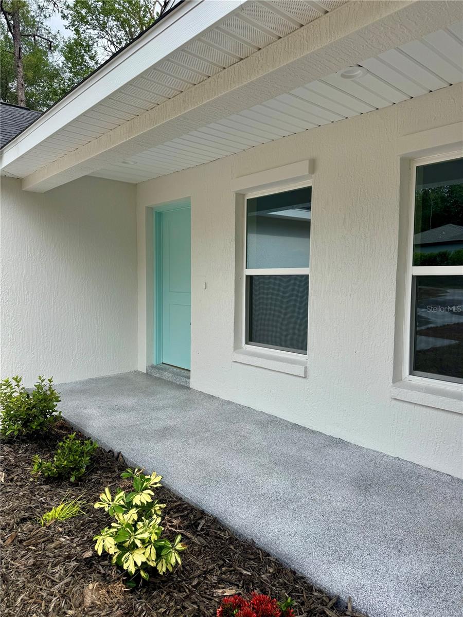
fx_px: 428
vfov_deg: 71.6
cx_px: 232
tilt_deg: -3.7
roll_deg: +0.5
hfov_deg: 56.8
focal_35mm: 24
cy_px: 308
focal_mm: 6.76
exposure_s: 1/2041
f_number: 1.78
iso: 80
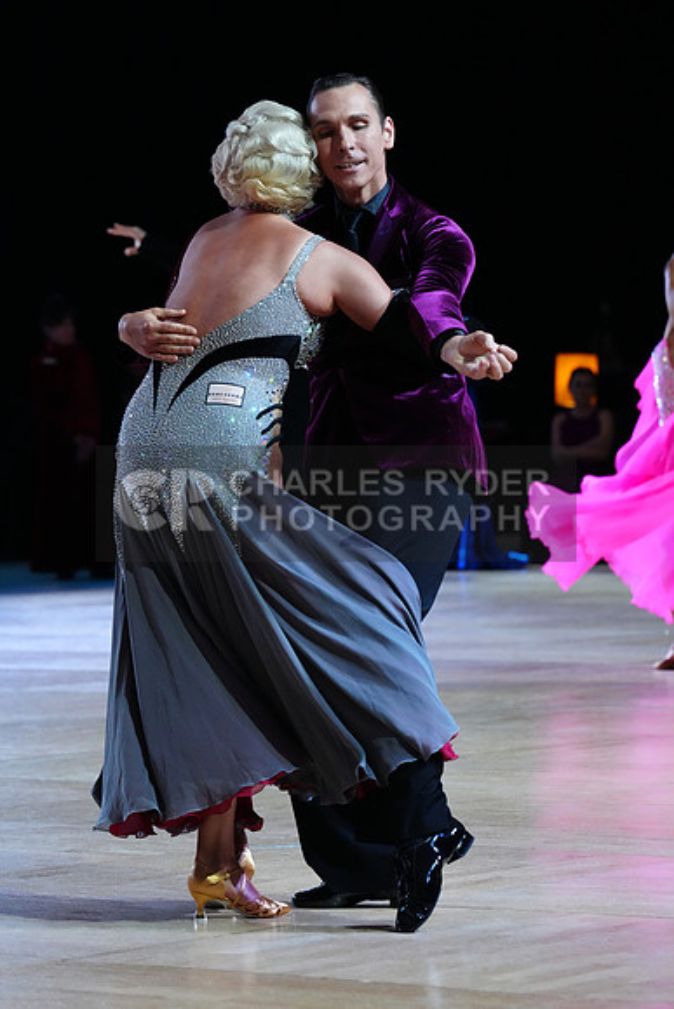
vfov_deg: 11.6
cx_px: 337
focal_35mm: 177
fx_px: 4967
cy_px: 504
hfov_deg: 7.8
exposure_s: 1/400
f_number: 6.3
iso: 6400
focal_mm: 177
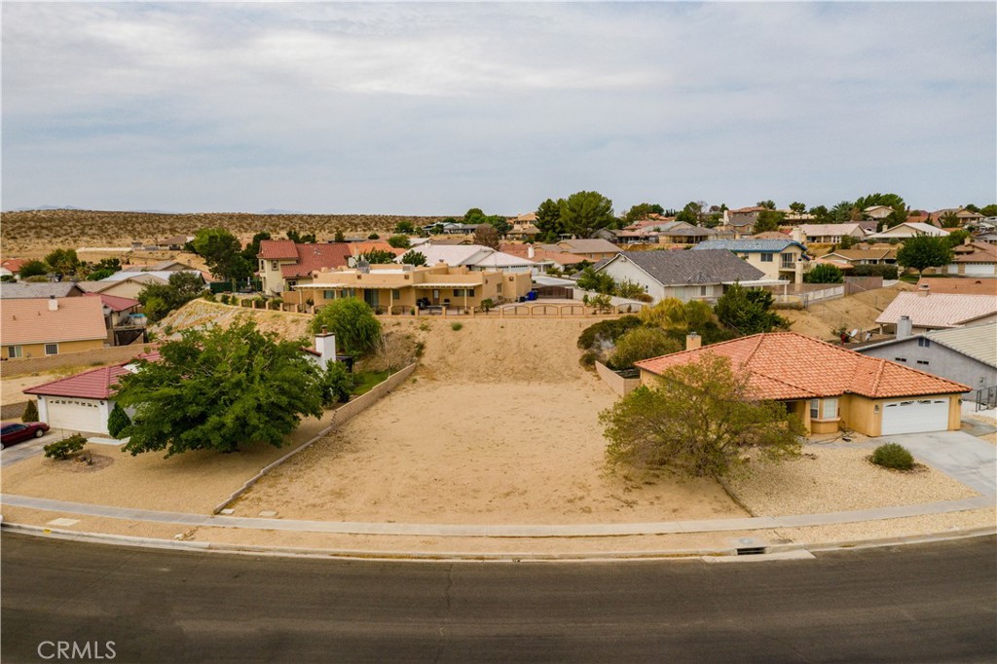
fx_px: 775
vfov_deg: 46.4
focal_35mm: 28
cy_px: 332
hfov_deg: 65.5
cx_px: 498
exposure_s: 1/200
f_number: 5
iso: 100
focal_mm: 10.26
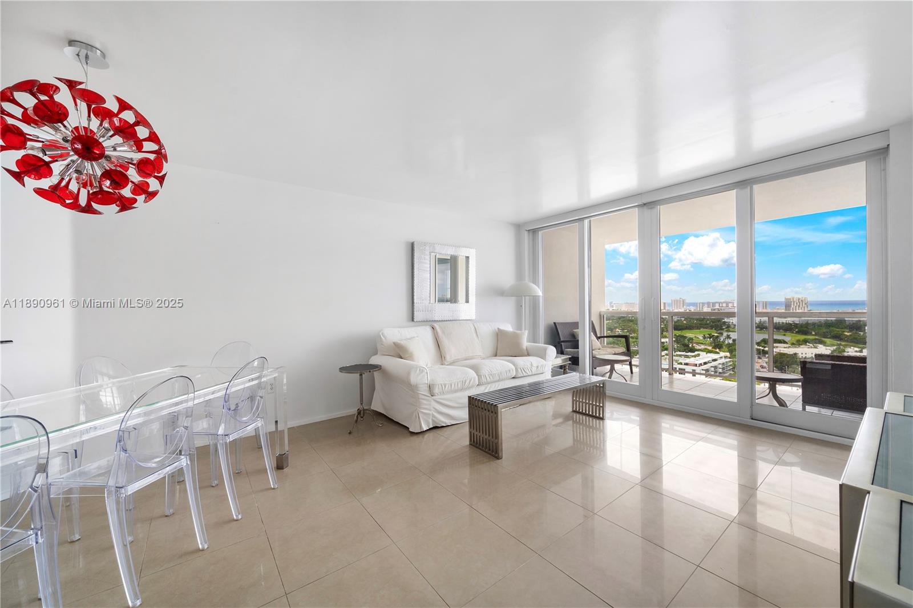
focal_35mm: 13
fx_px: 330
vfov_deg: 85.4
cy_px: 304
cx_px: 456
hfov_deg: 108.4
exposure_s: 1/25
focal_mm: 13
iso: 400
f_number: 8
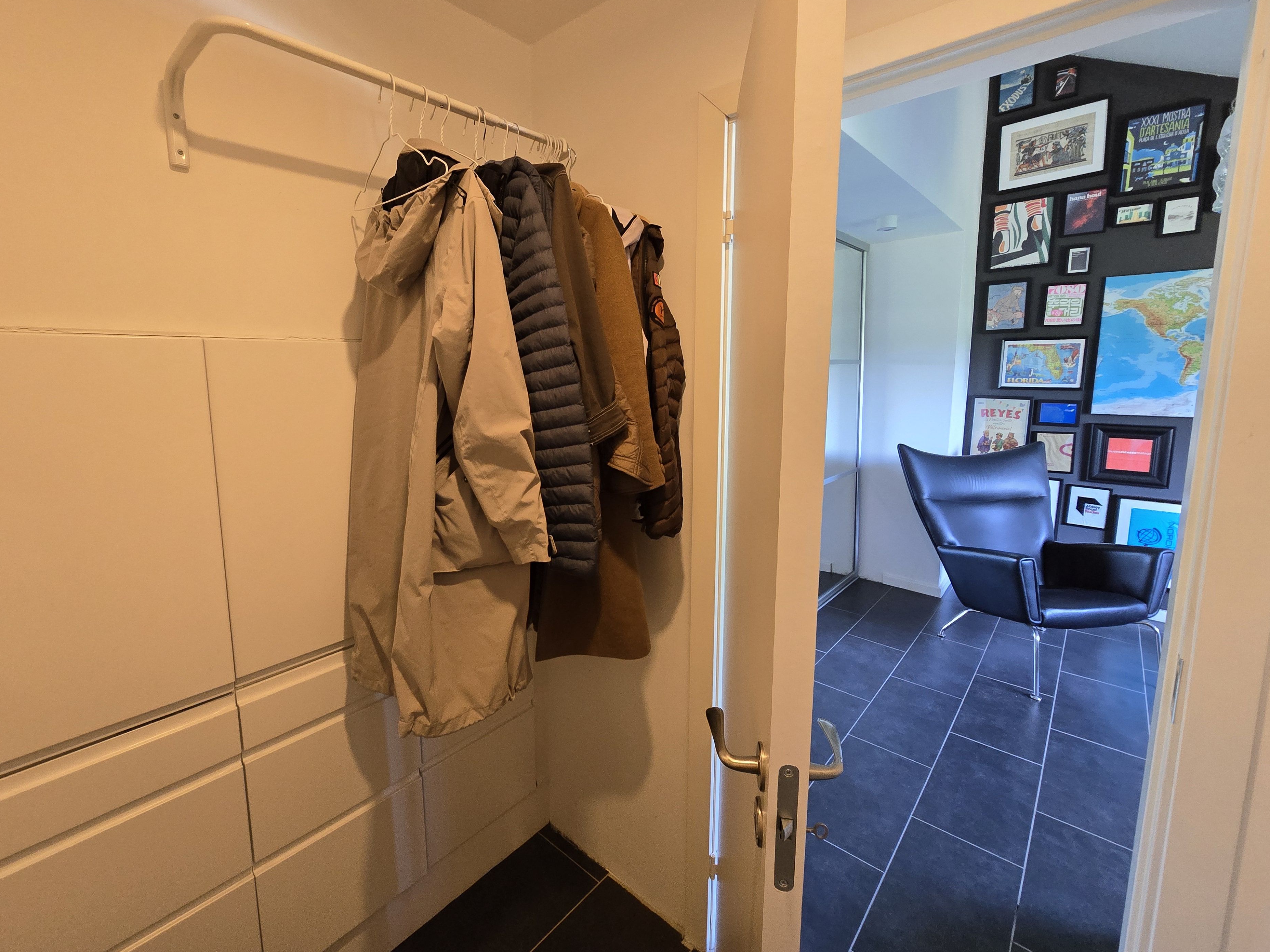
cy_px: 448
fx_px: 514
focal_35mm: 14
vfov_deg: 85.6
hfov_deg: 101.9
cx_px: 588
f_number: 2.2
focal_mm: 2.2
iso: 400
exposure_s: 1/50
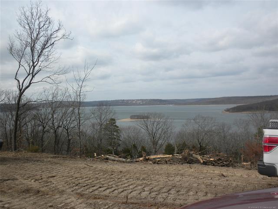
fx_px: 297
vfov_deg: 38.7
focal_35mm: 37
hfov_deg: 50.1
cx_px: 139
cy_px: 104
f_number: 10
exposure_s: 1/123
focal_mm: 6.6
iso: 64
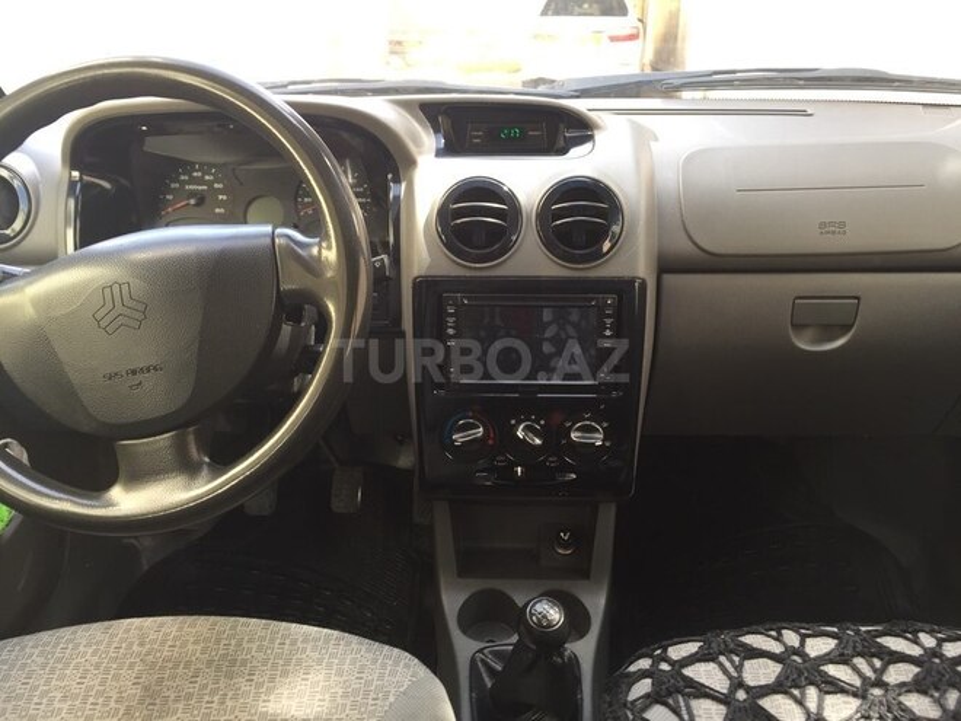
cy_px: 360
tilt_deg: -22.1
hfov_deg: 61.7
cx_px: 480
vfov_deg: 48.2
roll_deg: -2.6
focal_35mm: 29
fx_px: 805
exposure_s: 1/50
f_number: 2.2
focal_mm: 4.15
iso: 32
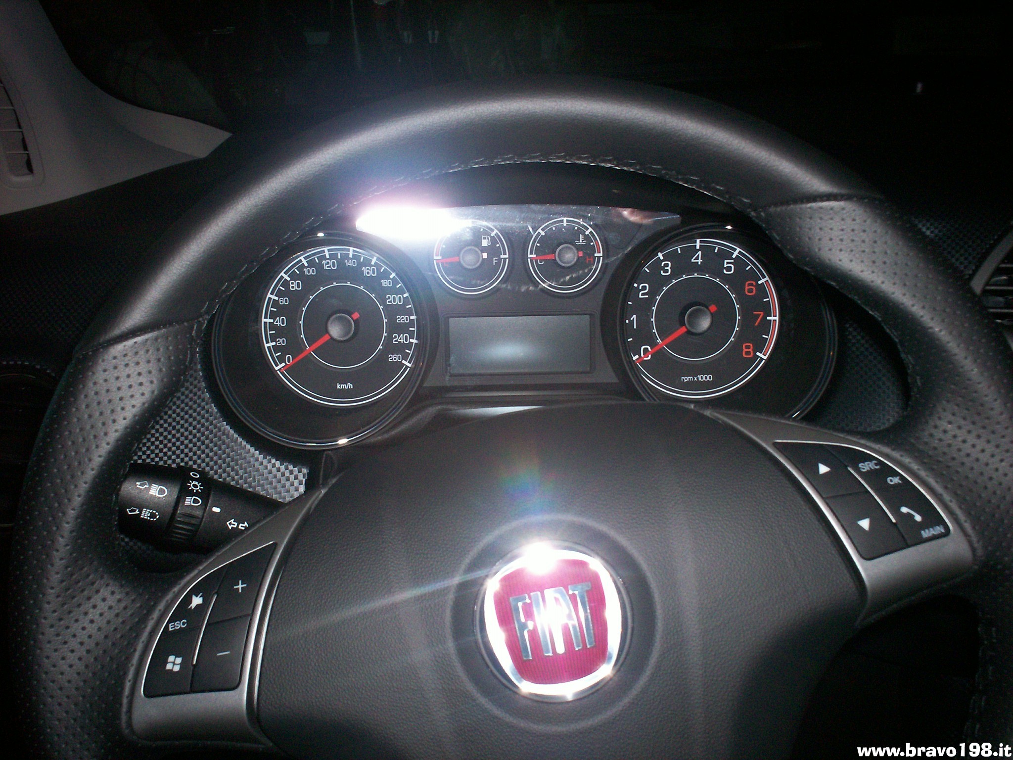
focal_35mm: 36
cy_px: 380
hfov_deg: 51.4
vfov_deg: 39.7
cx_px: 506
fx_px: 1054
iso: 140
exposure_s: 1/60
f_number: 4.5
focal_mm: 6
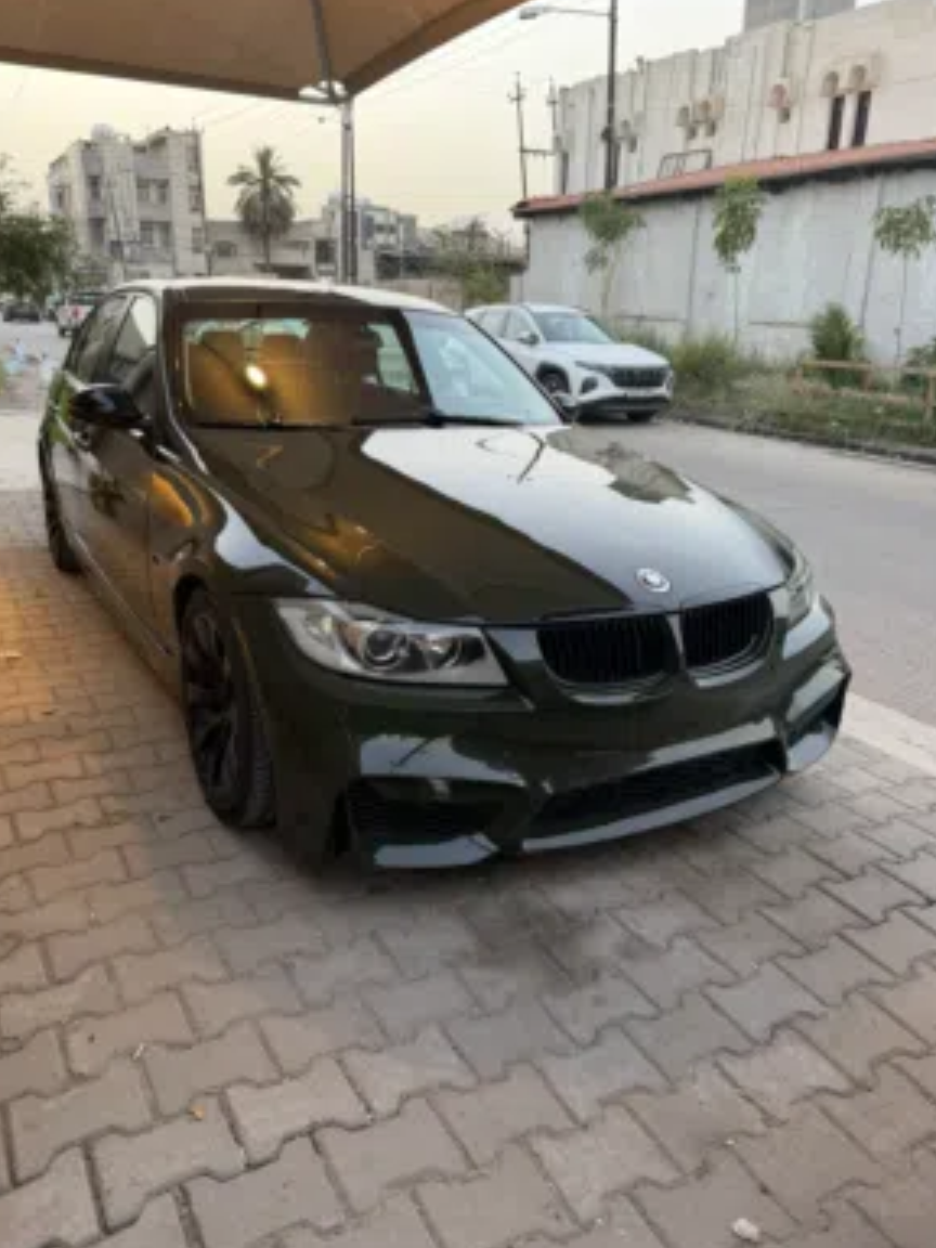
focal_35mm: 25
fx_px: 901
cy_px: 630
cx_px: 458
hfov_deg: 54.9
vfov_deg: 69.4
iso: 200
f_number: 1.78
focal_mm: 6.76
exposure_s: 1/100
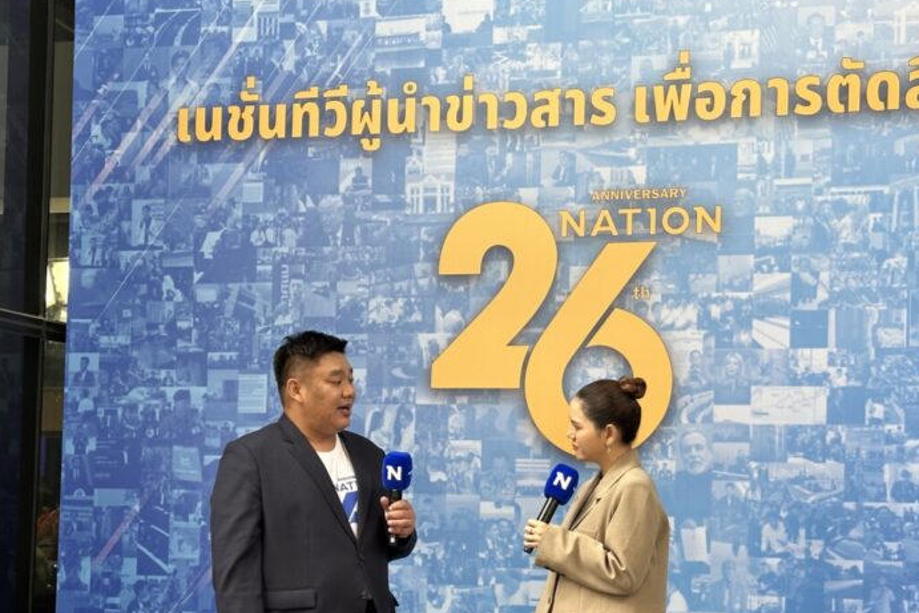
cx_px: 545
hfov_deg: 27.3
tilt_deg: +2.9
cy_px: 428
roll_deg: -0.9
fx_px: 1889
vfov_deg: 18.4
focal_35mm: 74
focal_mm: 6.86
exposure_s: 1/157
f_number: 1.78
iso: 50
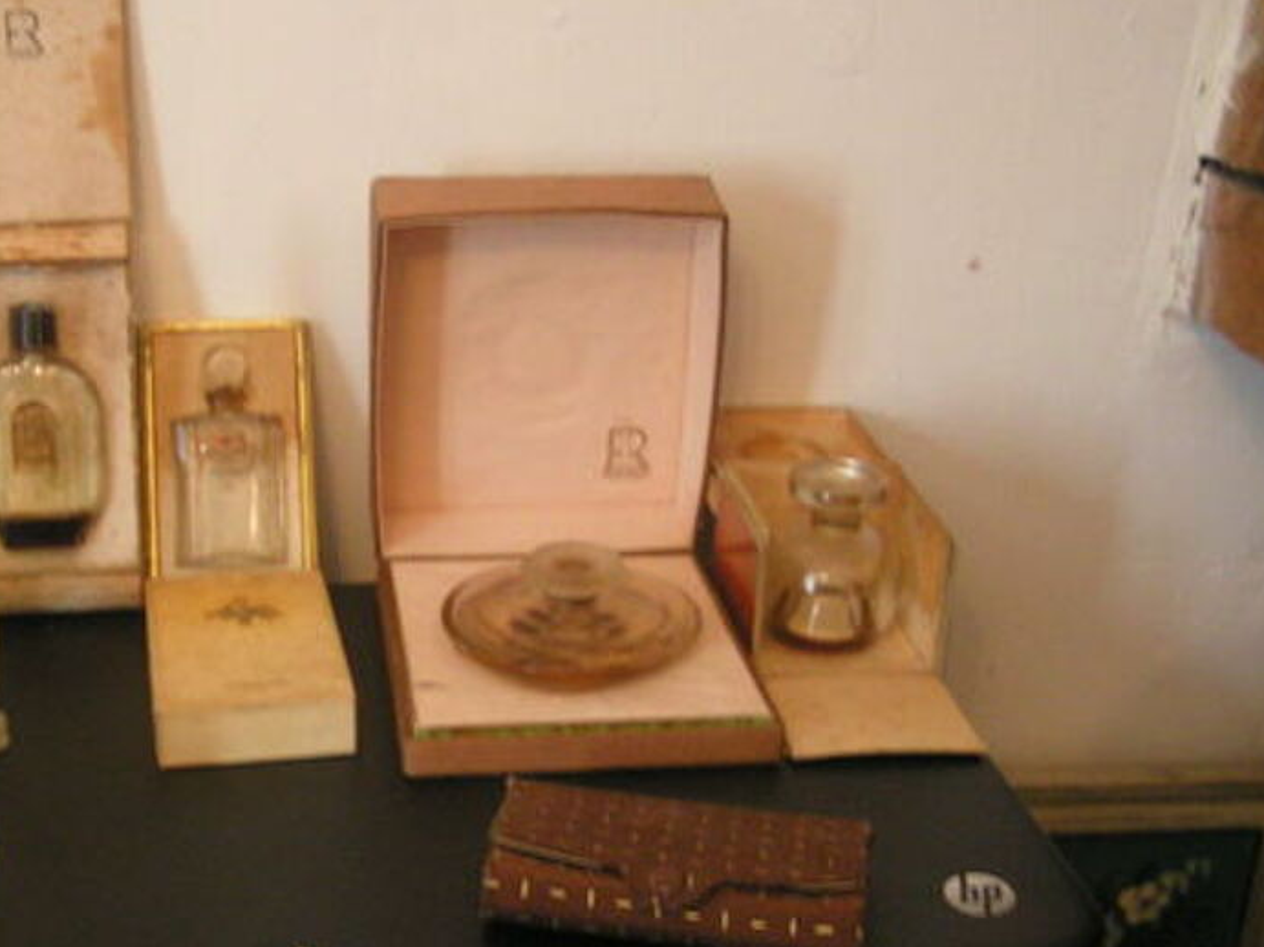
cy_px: 506
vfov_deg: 26.5
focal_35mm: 55
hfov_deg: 34.8
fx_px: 2008
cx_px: 499
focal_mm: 5.8
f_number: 2.8
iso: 200
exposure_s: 1/10
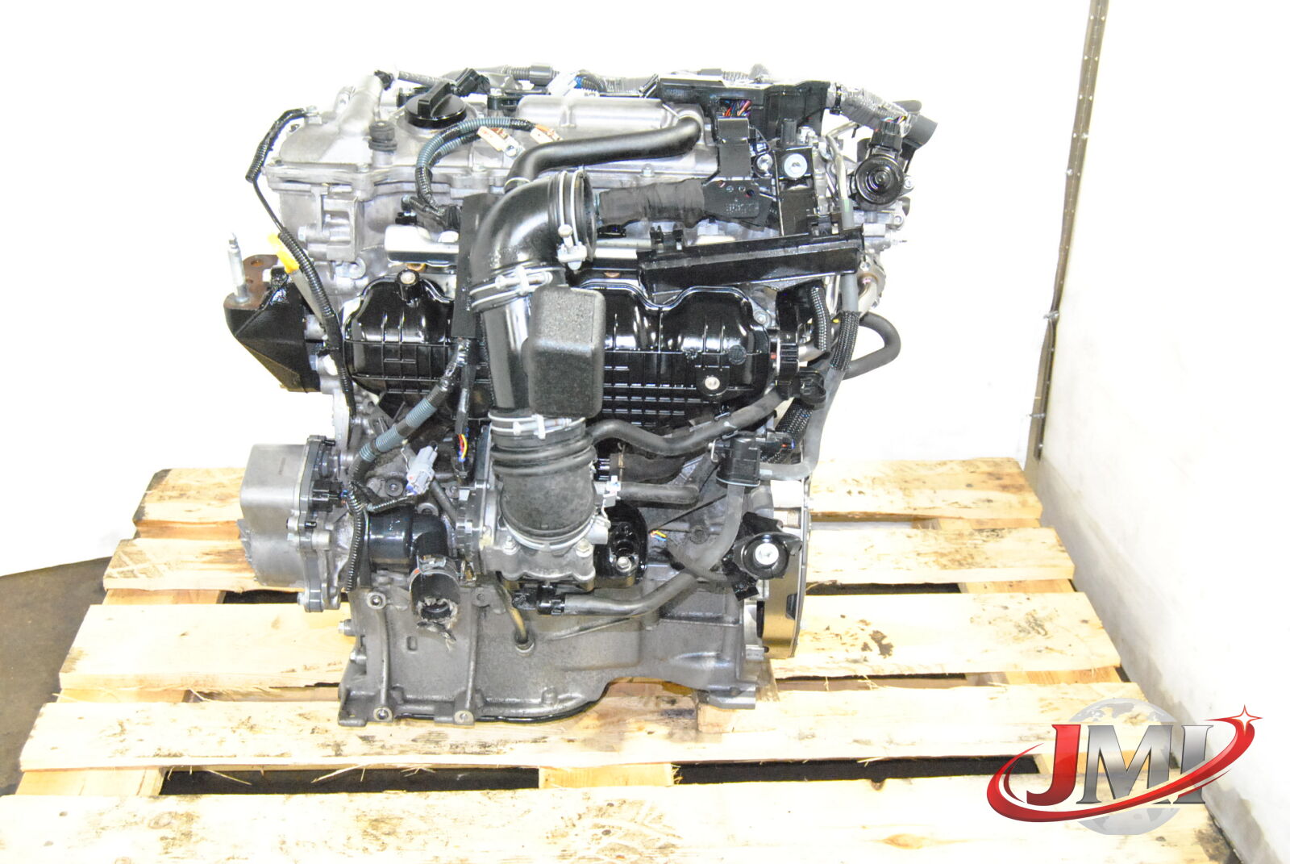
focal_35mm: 39
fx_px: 1399
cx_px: 645
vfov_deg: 34.3
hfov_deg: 49.5
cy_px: 432
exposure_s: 1/60
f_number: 7.1
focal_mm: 26
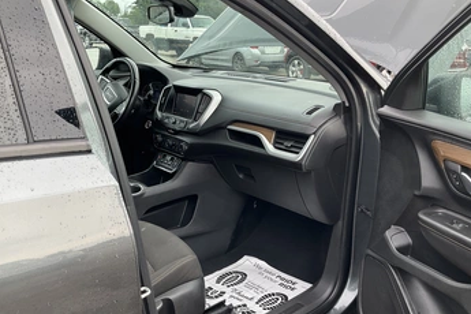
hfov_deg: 54.4
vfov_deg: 37.8
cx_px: 227
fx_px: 458
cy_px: 169
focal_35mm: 35
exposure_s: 1/240
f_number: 1.8
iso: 20
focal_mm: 3
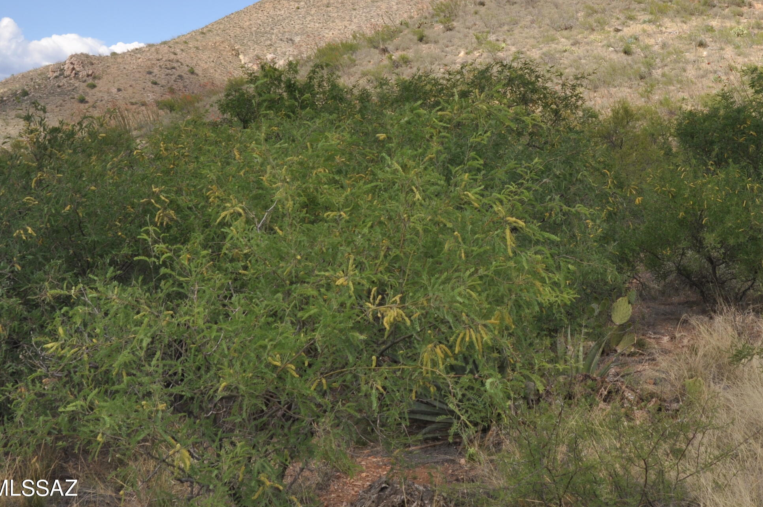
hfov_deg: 35.3
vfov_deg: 23.9
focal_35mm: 56
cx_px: 511
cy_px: 130
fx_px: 1185
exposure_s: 1/200
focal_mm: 24
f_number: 10
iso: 200
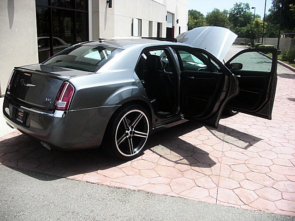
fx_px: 307
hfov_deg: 51.4
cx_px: 148
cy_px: 110
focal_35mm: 36
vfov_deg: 39.7
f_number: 2.8
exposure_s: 1/800
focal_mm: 6.3
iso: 50
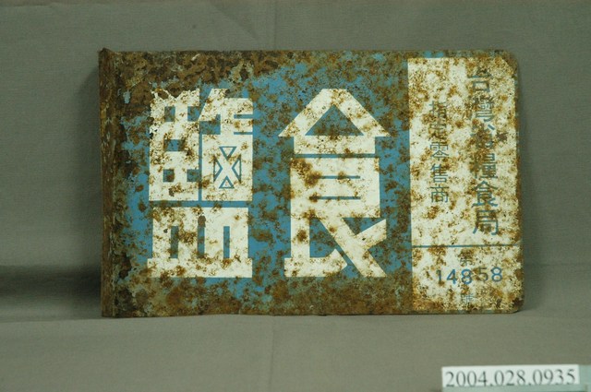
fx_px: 1722
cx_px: 296
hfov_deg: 19.5
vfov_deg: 13.0
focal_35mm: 105
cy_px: 196
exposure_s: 1/10
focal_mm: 70
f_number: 8
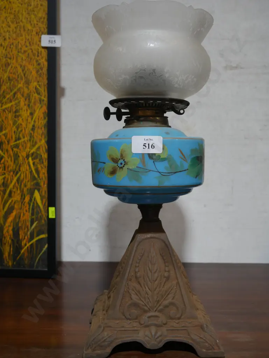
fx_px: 456
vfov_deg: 42.9
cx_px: 134
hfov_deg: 32.9
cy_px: 179
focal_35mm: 44
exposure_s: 1/60
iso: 320
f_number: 4.7
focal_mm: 22
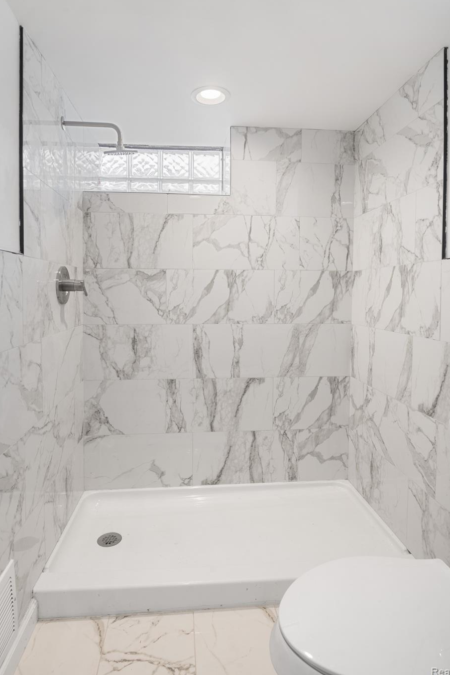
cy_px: 297
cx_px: 226
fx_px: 637
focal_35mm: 34
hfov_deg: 38.9
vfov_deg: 55.6
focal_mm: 30
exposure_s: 1/25
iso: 320
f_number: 9
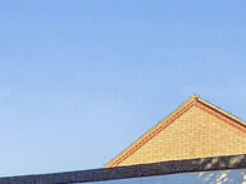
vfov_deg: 15.5
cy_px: 403
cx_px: -8
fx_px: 483
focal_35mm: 68
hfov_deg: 26.8
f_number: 2.2
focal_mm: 2.2
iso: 50
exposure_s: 1/803
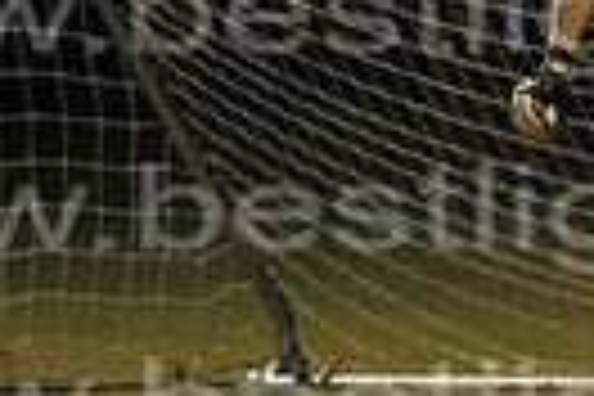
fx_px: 21729
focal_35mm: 1317
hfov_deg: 1.6
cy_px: -76
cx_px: 724
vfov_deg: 1.0
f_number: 3.5
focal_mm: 300
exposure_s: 1/500
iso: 4000
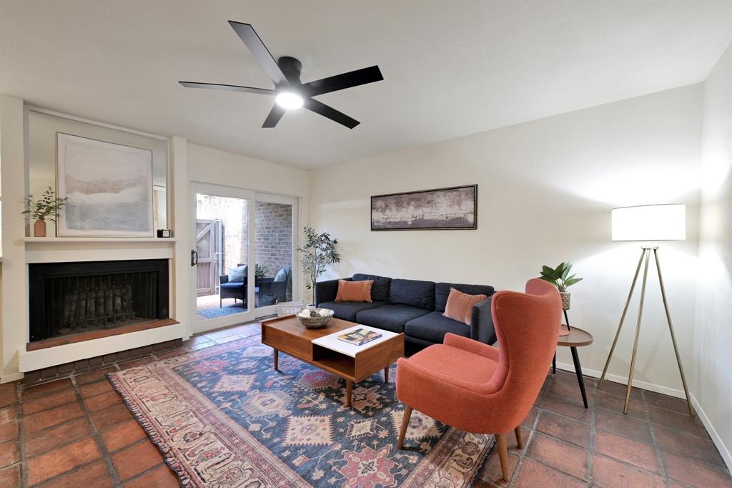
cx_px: 366
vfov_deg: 81.2
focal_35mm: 14
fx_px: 285
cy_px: 244
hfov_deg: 104.3
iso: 400
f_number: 8
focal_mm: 14
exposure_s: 1/4
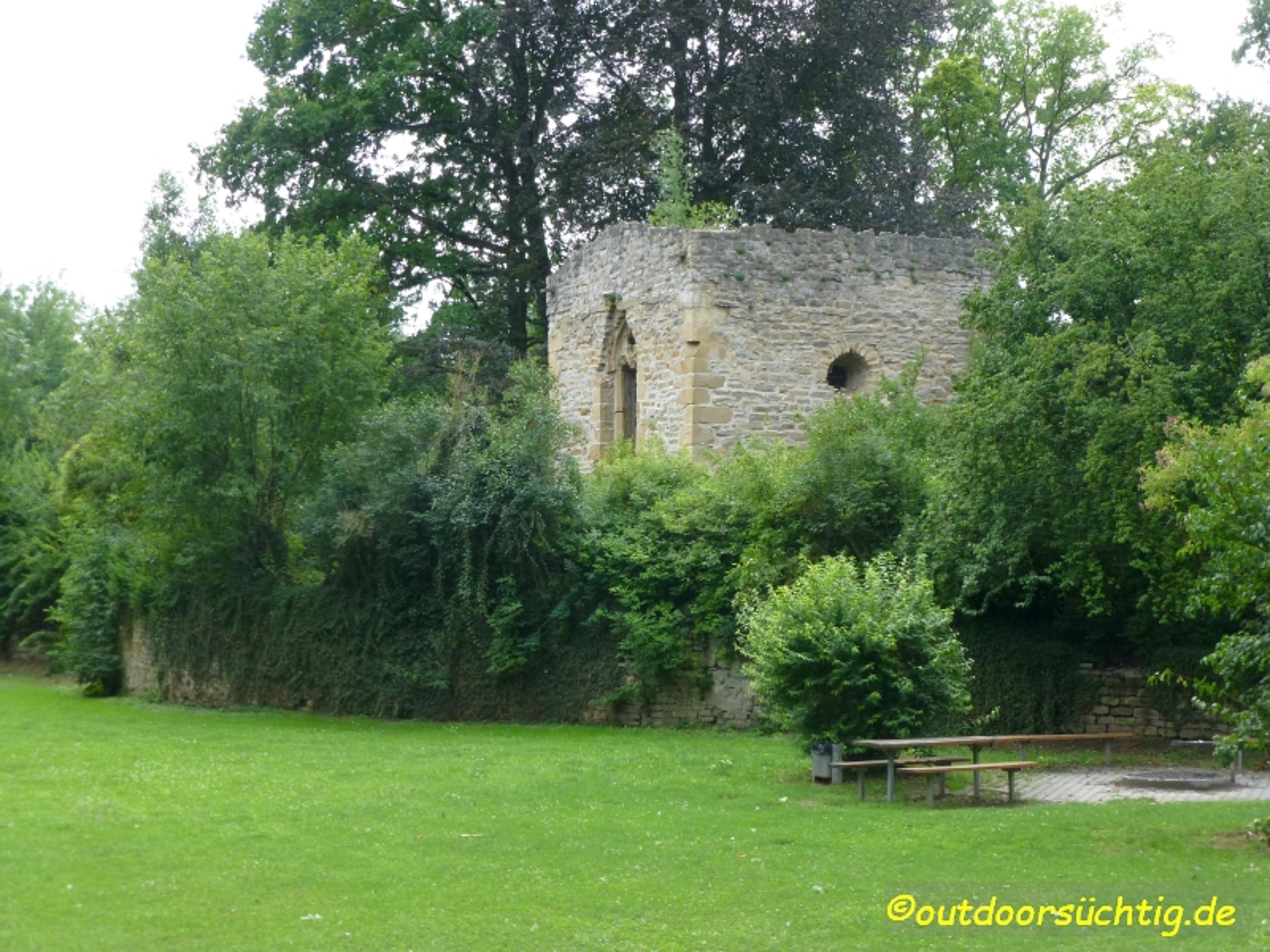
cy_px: 476
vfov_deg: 23.7
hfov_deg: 31.2
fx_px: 2275
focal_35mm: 62
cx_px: 635
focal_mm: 11
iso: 200
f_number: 4.8
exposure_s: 1/250
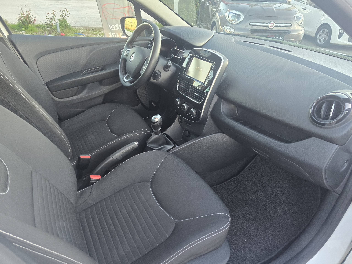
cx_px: 176
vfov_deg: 58.9
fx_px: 234
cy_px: 132
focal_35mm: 23
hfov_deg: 73.9
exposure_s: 1/100
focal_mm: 6.3
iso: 250
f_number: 1.7
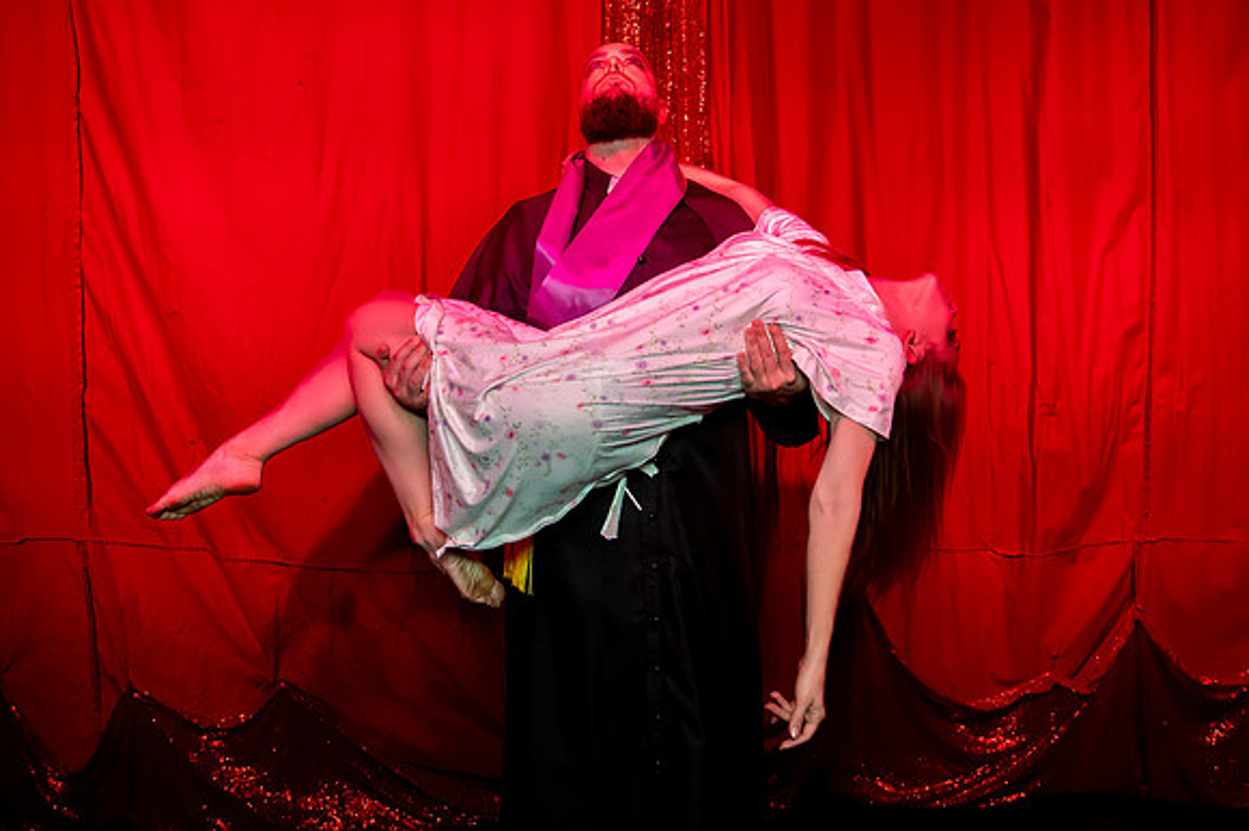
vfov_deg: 38.7
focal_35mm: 34
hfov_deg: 56.4
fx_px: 1165
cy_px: 263
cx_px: 608
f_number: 4
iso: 4000
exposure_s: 1/250
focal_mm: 24
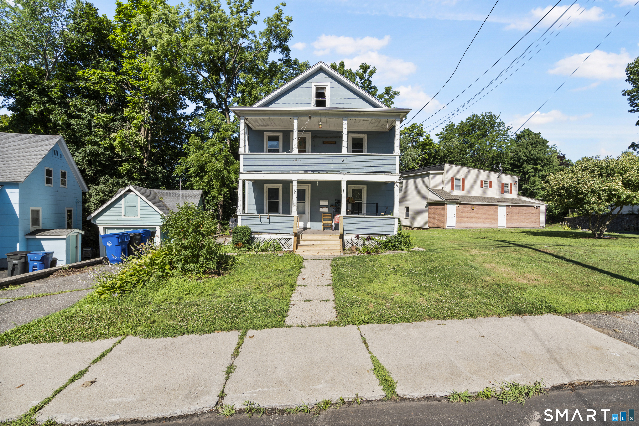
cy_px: 213
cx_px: 320
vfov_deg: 73.7
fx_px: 284
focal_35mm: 16
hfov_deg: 96.7
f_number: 9
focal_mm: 16
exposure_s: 1/50
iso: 200
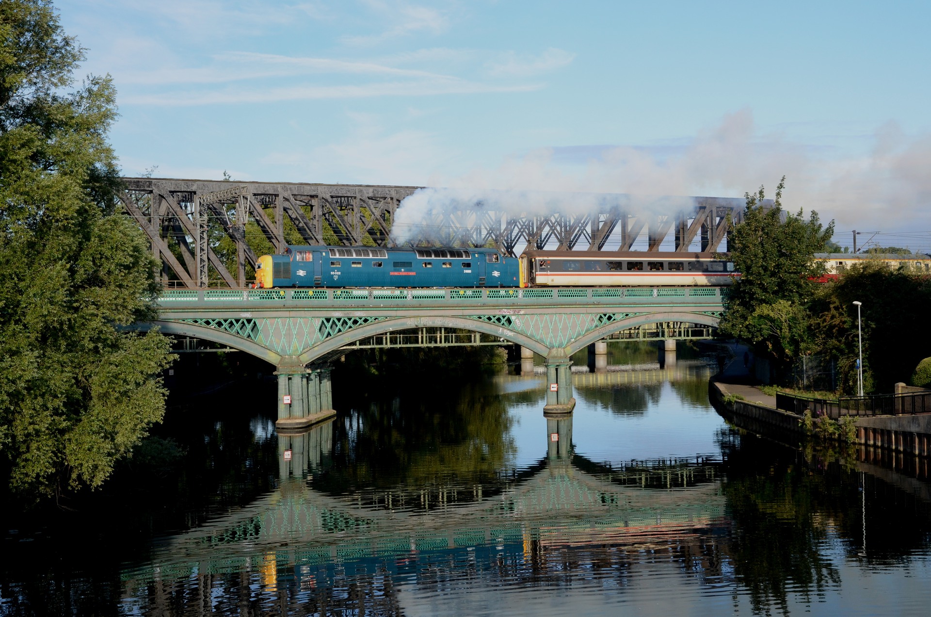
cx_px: 466
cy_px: 308
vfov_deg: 26.4
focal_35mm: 51
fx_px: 1316
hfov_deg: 39.0
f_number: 10
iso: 640
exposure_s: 1/500
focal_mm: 34
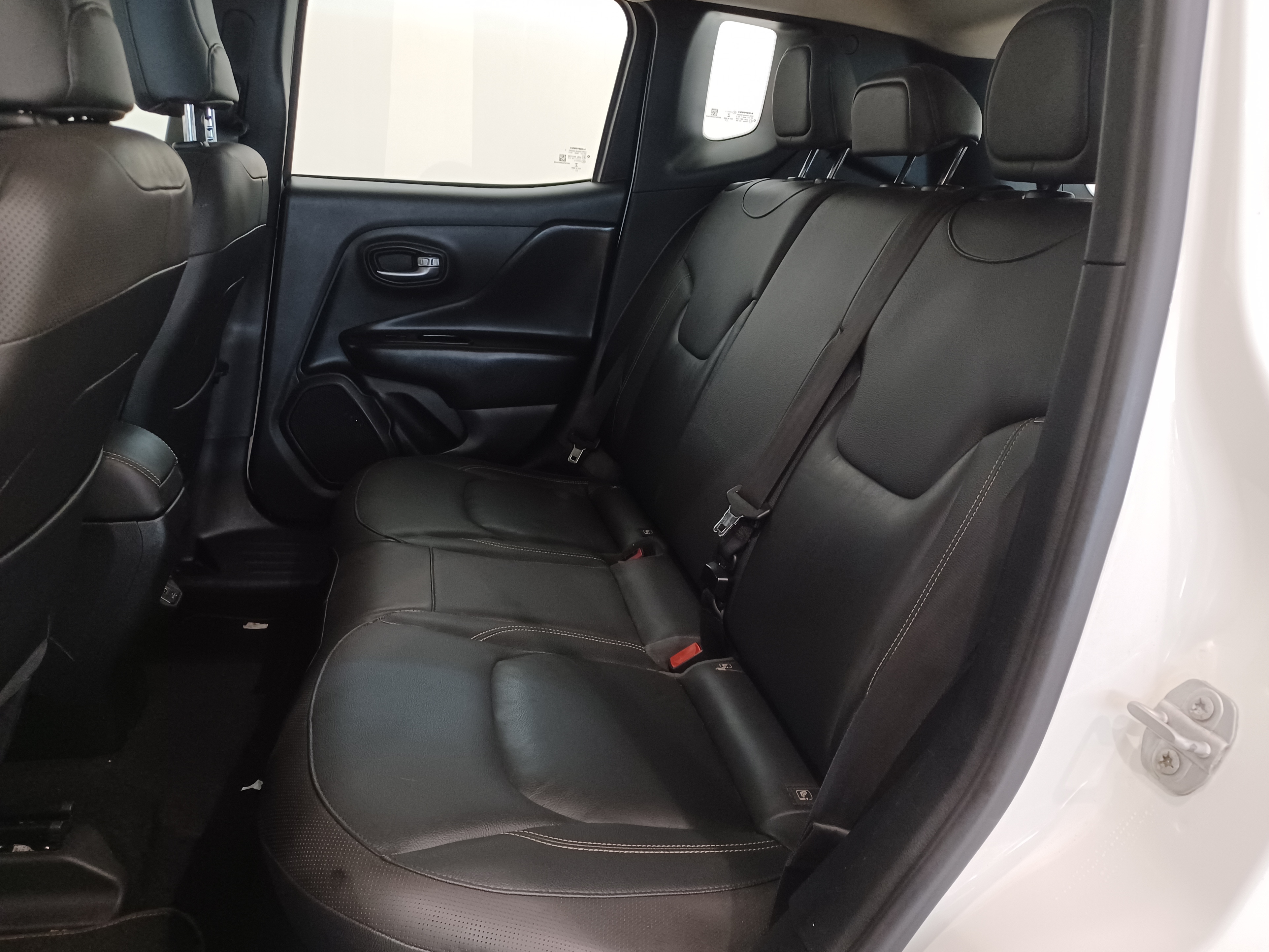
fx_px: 953
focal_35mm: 26
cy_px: 470
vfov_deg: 53.1
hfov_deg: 67.3
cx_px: 655
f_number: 1.8
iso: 500
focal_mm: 4.6
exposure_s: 1/24
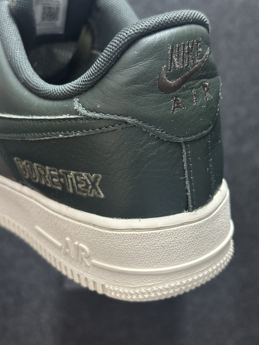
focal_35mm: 48
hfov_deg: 30.3
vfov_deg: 39.7
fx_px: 479
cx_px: 130
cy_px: 172
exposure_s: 1/33
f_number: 1.78
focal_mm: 6.86
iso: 400
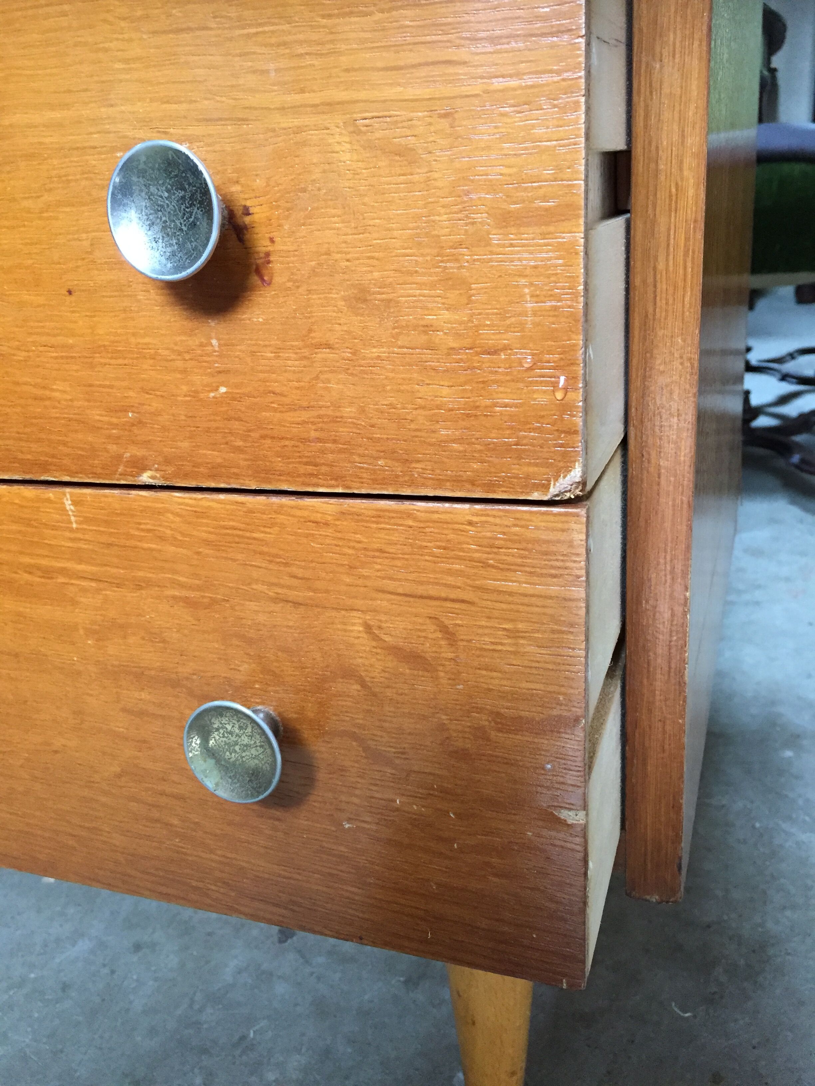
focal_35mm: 29
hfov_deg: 48.2
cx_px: 408
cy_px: 543
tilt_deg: -20.7
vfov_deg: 61.7
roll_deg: +4.1
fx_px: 910
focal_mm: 4.15
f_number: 2.2
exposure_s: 1/33
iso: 250
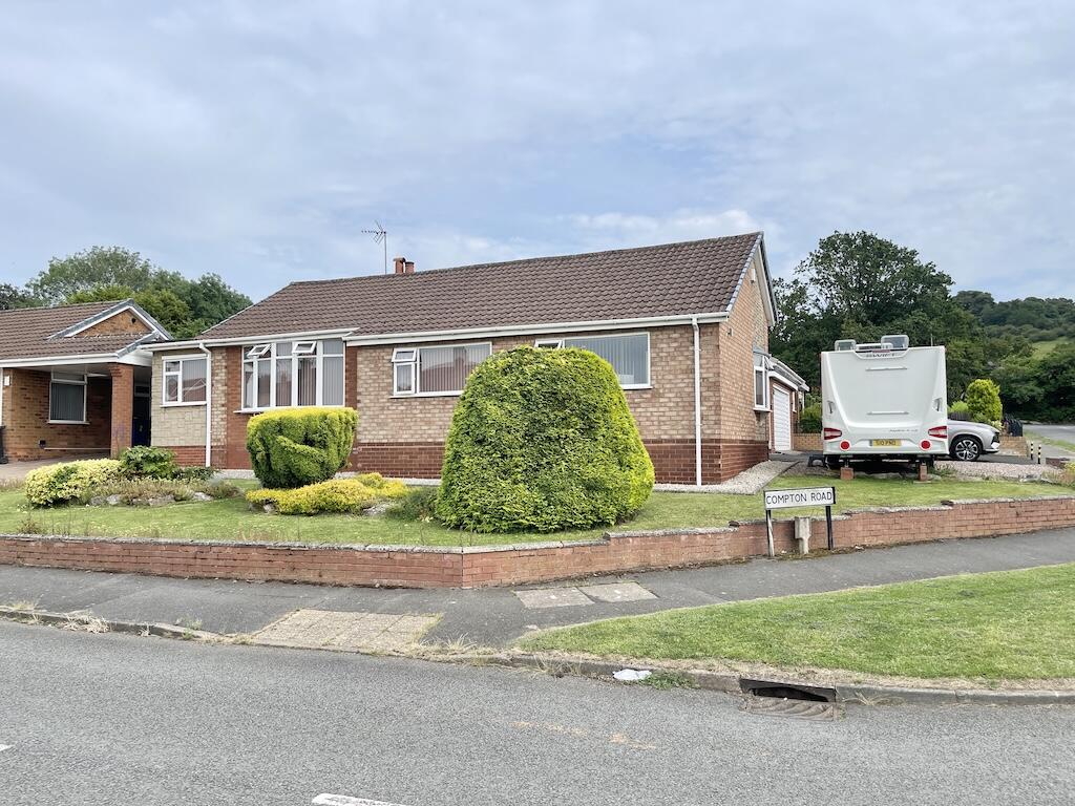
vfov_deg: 54.9
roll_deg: +0.9
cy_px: 403
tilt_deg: +3.6
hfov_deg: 69.4
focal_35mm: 25
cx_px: 538
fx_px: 776
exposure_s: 1/3086
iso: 32
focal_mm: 5.1
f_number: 1.6
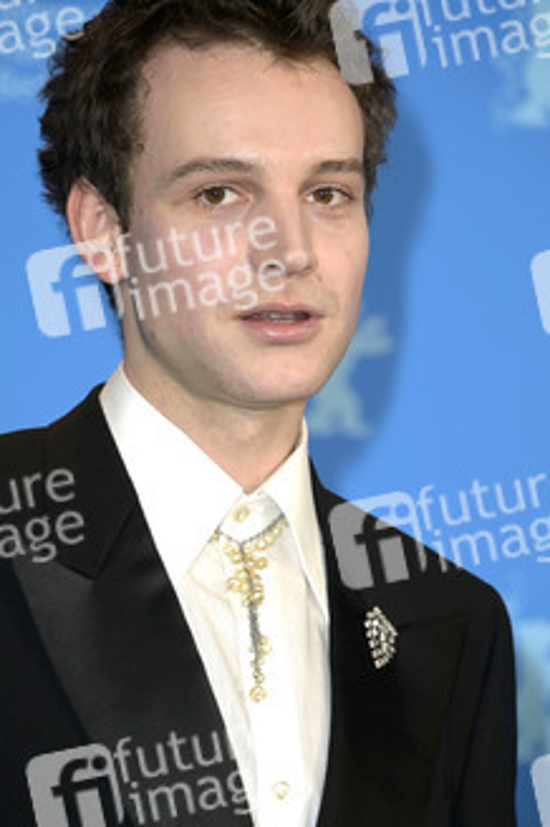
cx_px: 230
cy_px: 403
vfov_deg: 8.4
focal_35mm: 244
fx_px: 5603
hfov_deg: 5.6
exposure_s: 1/250
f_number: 5.6
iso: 1000
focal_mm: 200
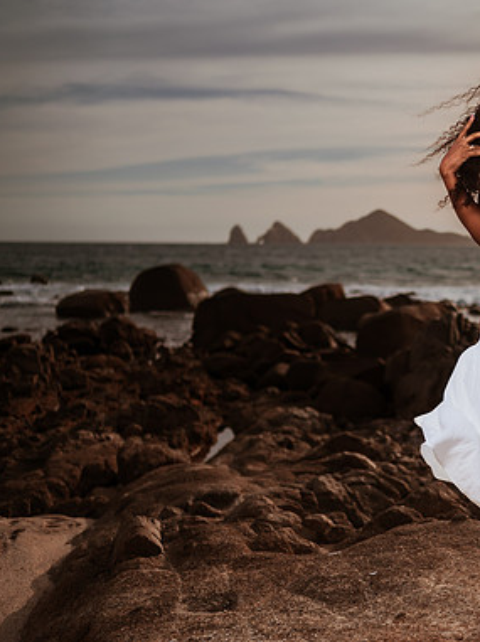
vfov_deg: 36.9
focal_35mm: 52
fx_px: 963
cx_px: 453
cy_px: 318
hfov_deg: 26.8
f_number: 1.8
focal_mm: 35
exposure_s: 1/8000
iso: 80
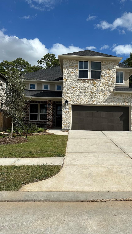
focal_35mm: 27
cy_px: 116
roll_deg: -0.6
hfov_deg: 42.7
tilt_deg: +3.8
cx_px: 80
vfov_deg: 69.8
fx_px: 168
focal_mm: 6.86
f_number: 1.78
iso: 80
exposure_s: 1/12048
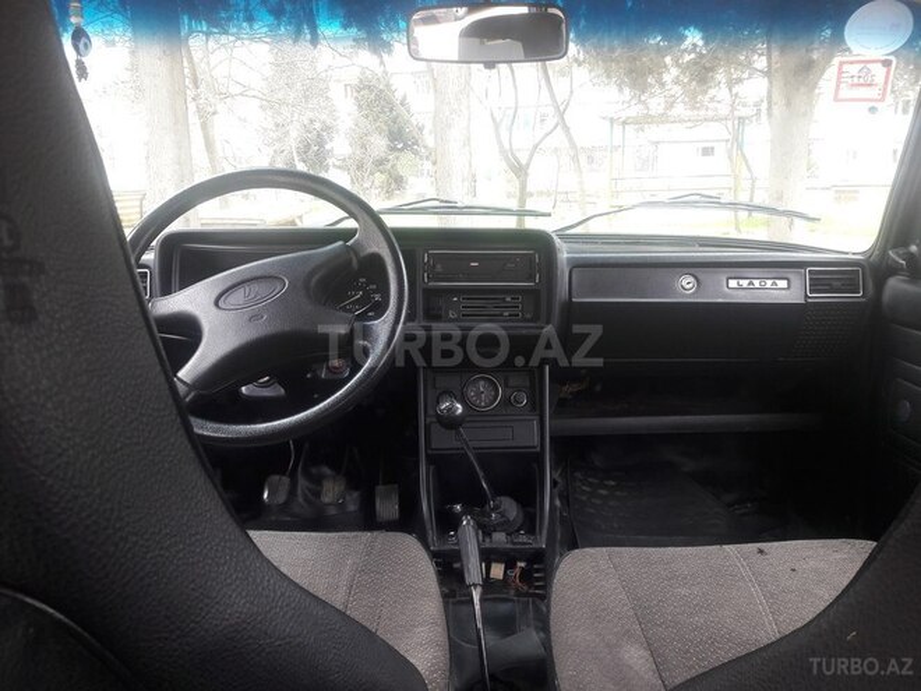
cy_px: 346
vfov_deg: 49.7
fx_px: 745
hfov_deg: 63.4
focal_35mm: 28
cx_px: 460
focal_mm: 3.7
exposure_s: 1/100
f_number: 1.9
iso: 80
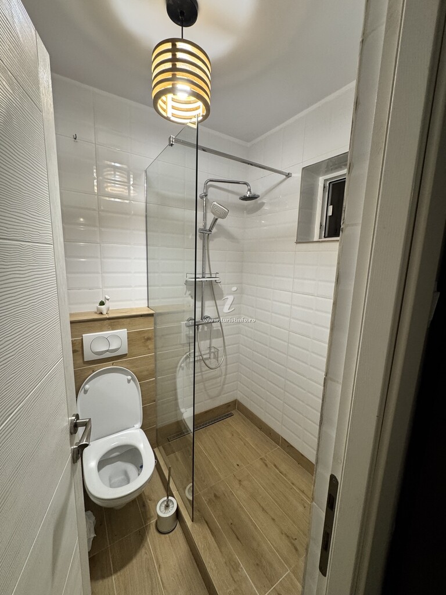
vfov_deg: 102.1
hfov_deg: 85.7
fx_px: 241
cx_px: 223
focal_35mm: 14
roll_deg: -1.4
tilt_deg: -8.5
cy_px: 298
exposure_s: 1/50
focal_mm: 2.22
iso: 200
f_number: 2.2
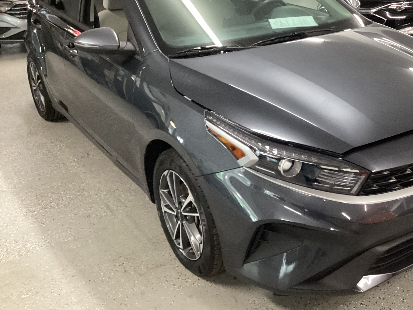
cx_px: 272
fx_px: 489
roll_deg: +1.6
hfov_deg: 45.1
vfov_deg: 35.0
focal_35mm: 41
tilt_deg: -21.0
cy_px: 121
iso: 400
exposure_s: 1/50
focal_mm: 3.3
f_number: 2.4
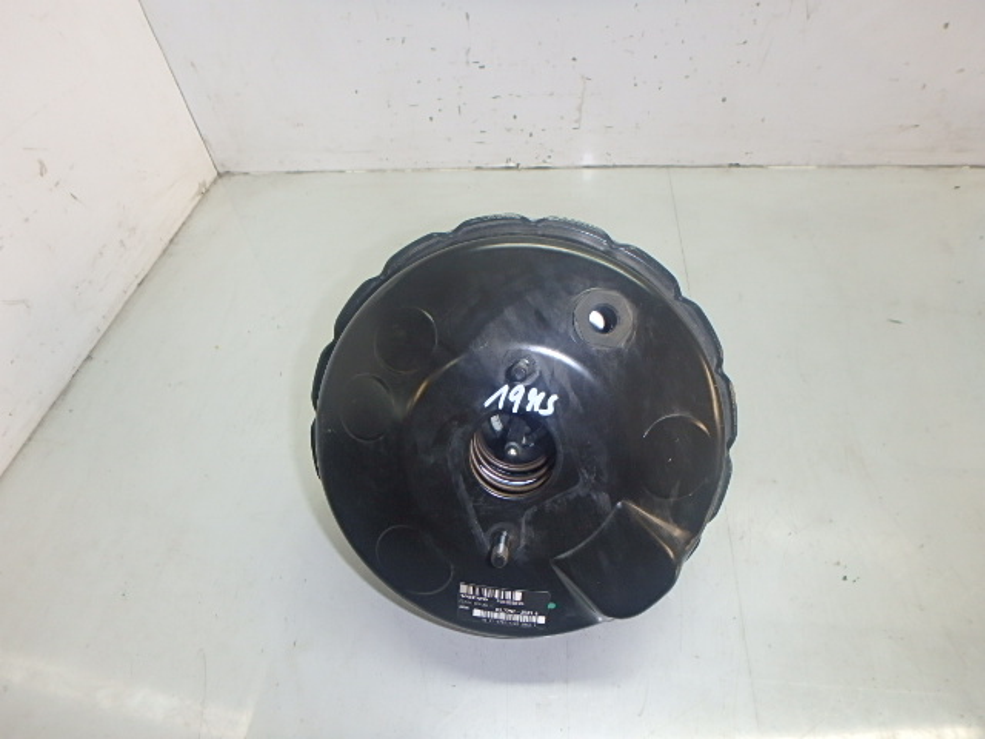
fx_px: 598
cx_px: 492
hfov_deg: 79.0
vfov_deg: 63.4
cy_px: 370
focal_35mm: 21
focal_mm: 3.7
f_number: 3.5
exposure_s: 1/40
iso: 200
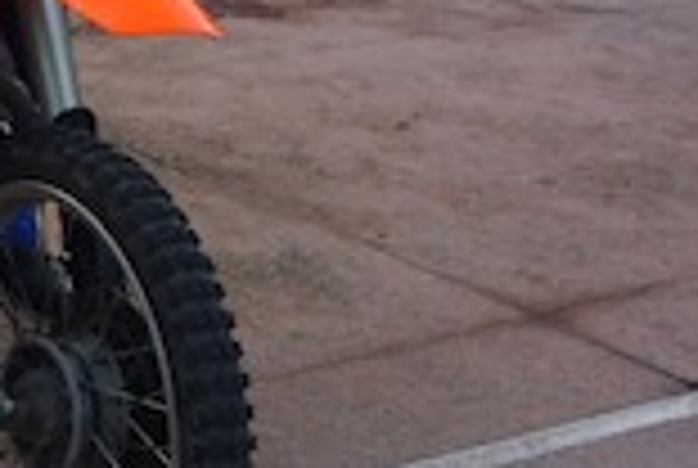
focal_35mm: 104
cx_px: -390
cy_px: 45
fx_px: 2020
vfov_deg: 13.1
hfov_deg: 17.4
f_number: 3.3
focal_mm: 4.9
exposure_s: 1/100
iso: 80
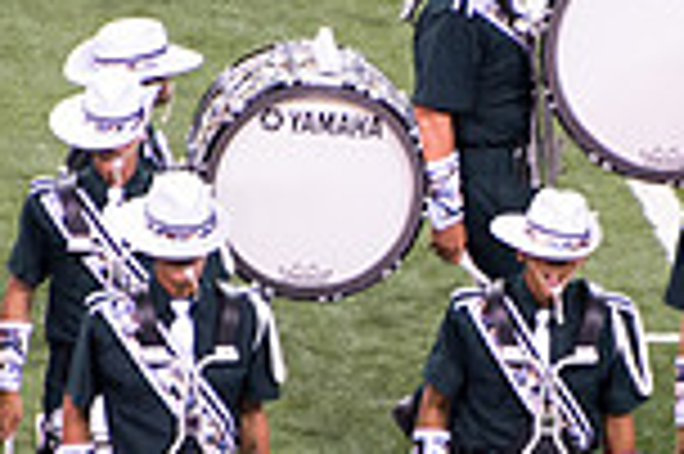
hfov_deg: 1.2
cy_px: 327
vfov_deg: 0.8
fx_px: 32284
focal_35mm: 1701
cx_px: 532
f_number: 5.6
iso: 2000
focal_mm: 300
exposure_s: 1/320
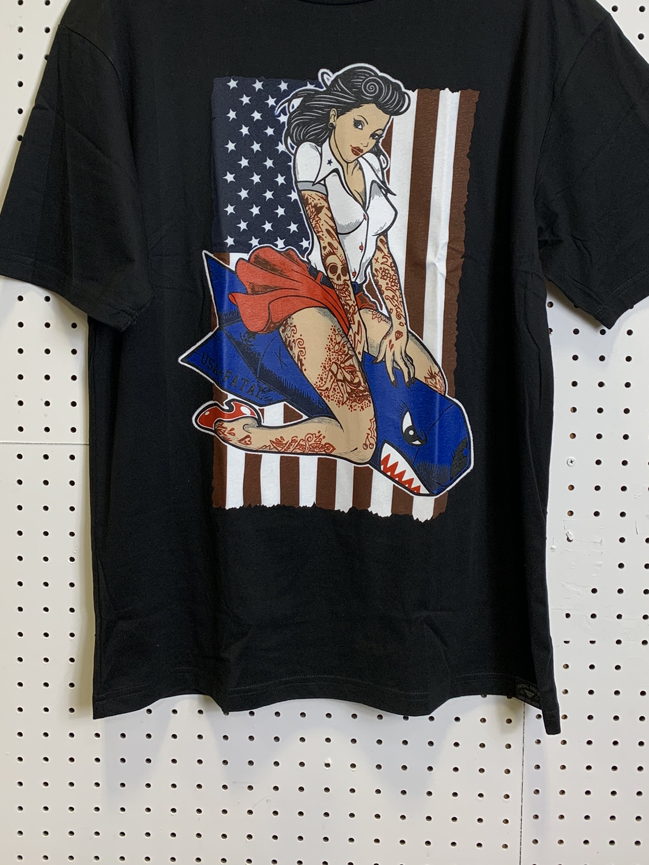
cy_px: 292
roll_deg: -0.8
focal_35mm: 35
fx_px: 875
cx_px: 329
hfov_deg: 40.7
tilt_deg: -4.1
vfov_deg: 51.7
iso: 64
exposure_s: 1/60
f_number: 1.8
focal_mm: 4.25
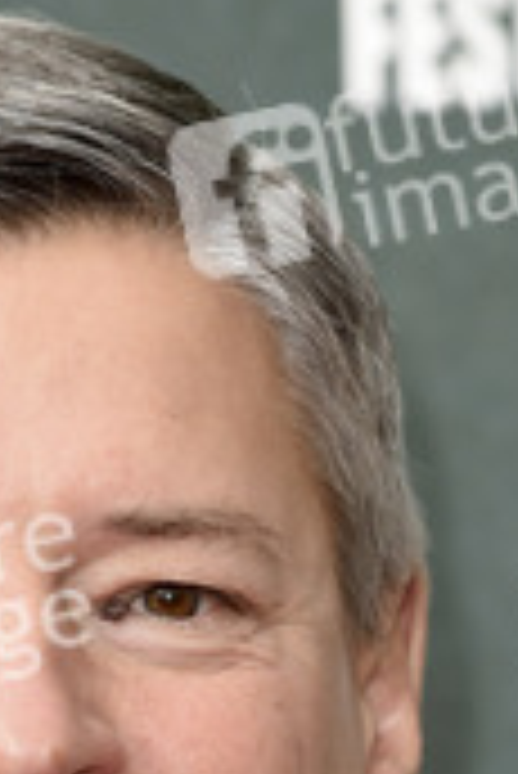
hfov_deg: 3.4
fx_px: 8745
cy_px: 846
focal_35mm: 406
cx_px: -7
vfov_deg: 5.1
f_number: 6.3
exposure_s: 1/250
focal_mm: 175
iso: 400
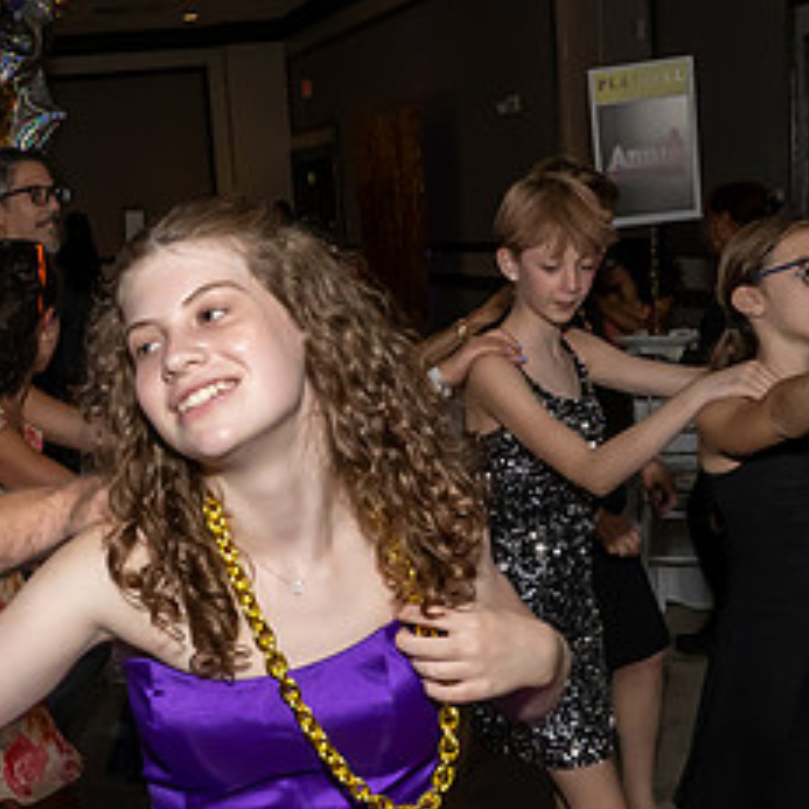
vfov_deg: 24.8
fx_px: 1824
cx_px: 279
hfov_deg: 24.9
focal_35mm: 69
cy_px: 583
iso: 1000
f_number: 8
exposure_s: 1/250
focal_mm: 17
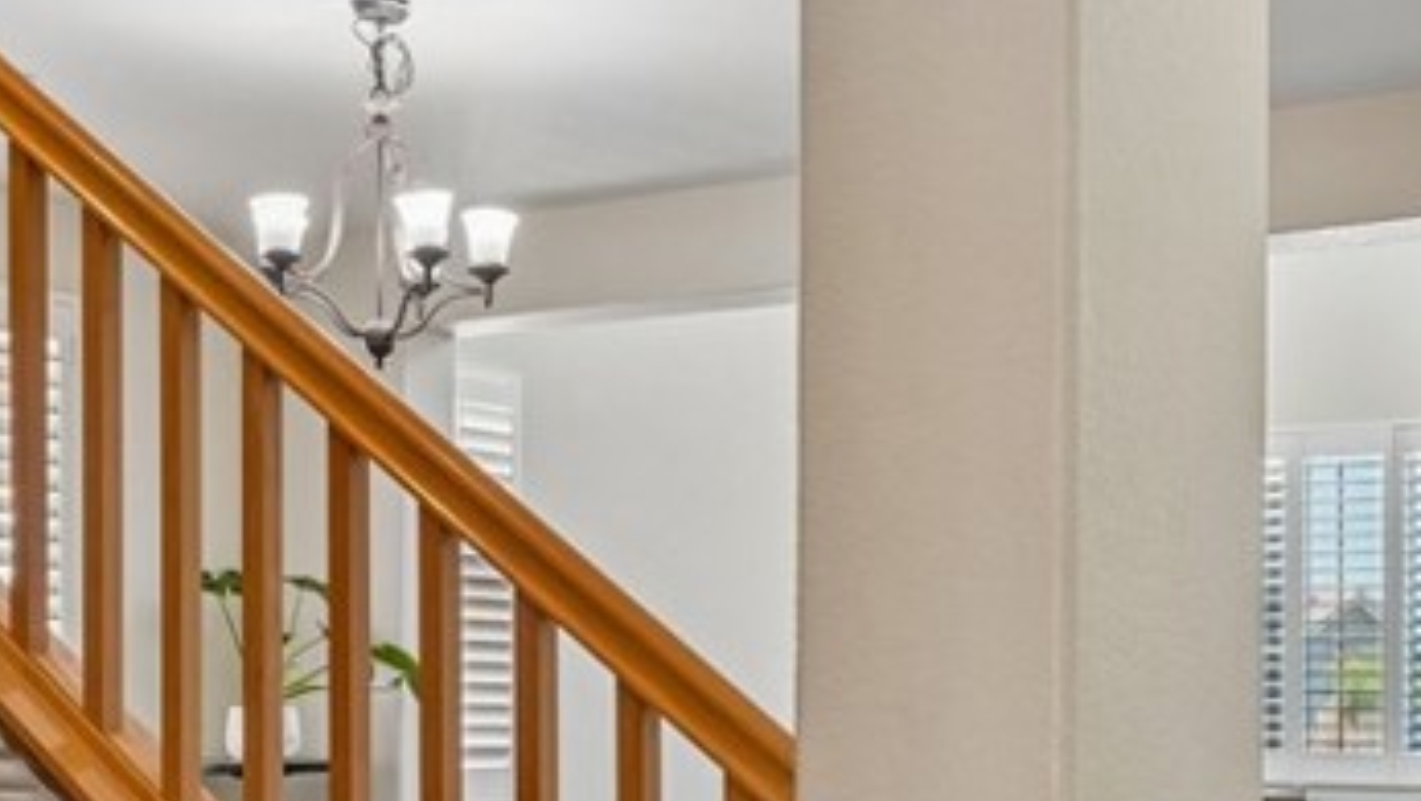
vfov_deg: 19.1
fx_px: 2337
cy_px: 727
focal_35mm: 62
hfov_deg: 33.8
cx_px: 776
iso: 400
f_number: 9
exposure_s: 1/13
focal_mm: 20
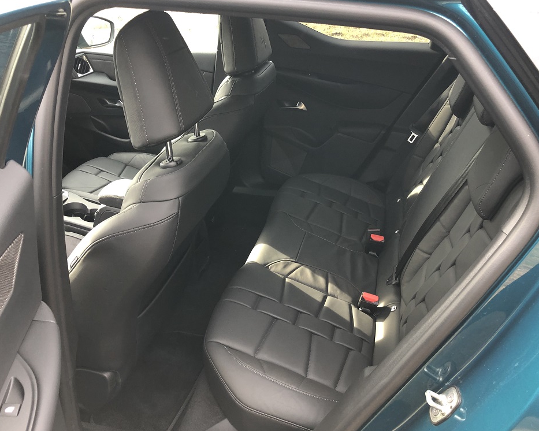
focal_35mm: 30
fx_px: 478
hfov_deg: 58.7
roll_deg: -1.6
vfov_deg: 48.5
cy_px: 213
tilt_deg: -33.7
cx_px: 284
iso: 25
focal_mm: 3.99
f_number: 1.8
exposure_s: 1/40
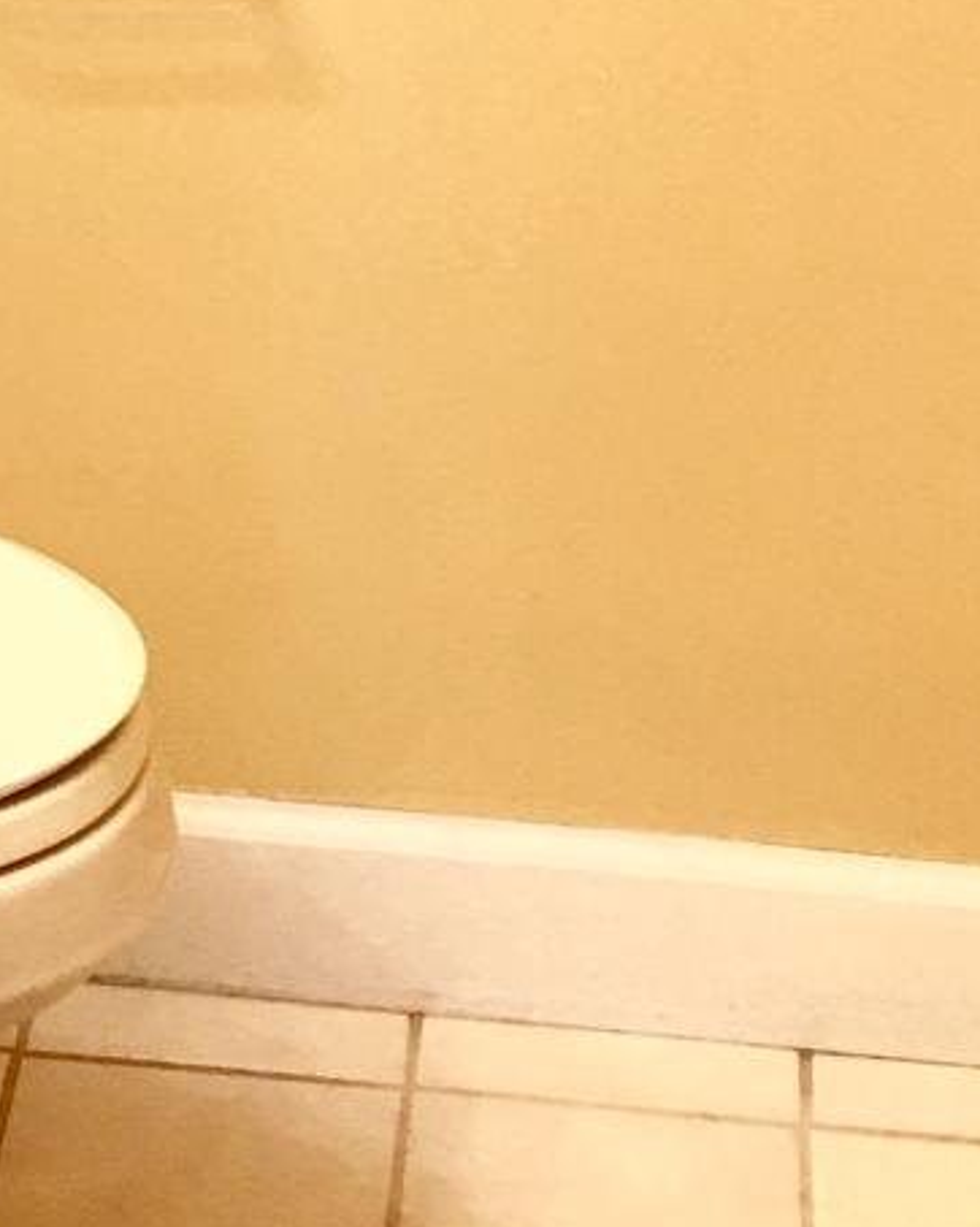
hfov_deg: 12.3
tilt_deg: -9.0
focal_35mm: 125
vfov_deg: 14.1
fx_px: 4535
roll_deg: -1.4
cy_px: -777
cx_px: 181
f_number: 2.2
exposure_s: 1/15
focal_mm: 4.15
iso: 25
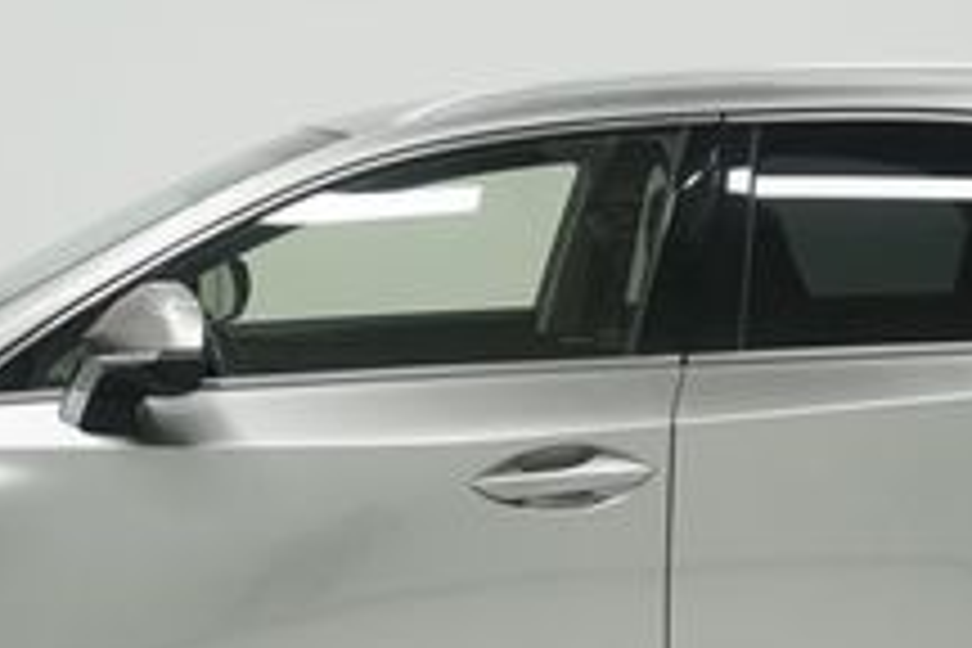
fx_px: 2646
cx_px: 486
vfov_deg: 13.9
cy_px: 556
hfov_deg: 20.8
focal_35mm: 98
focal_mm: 22
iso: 640
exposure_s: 1/200
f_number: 5.6
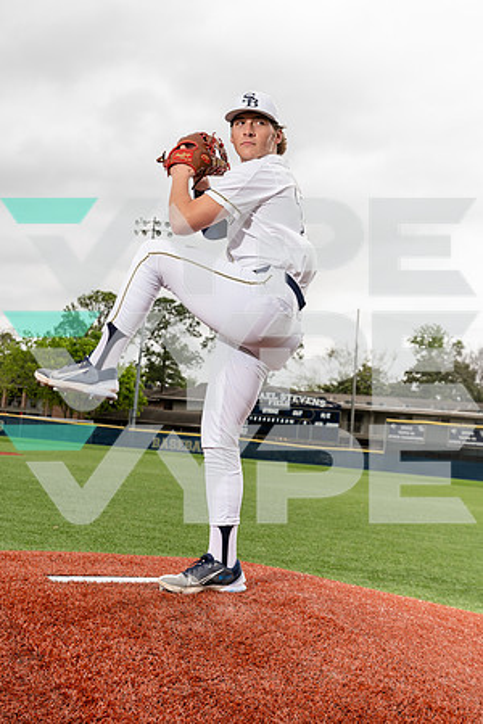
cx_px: 242
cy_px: 362
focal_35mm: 50
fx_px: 1006
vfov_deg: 39.6
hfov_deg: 27.0
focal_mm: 50
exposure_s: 1/250
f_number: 6.3
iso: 200
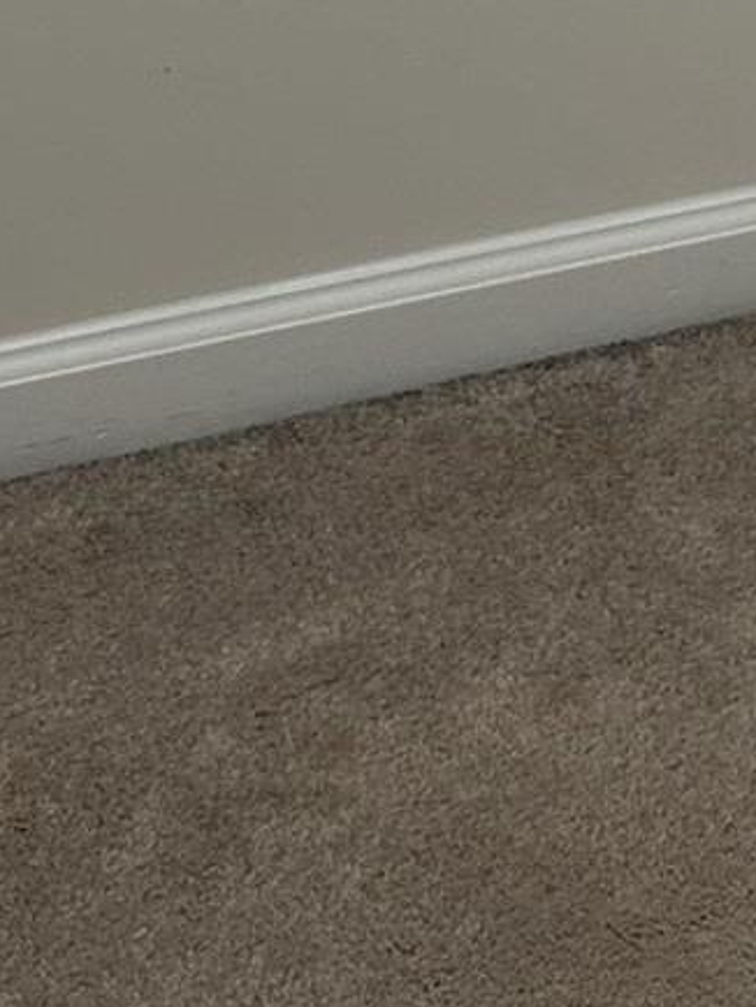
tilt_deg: -10.1
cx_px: 812
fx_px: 4015
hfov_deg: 10.6
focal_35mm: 138
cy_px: -1436
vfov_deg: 11.6
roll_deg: -1.7
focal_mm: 5.7
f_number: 1.5
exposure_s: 1/60
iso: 100
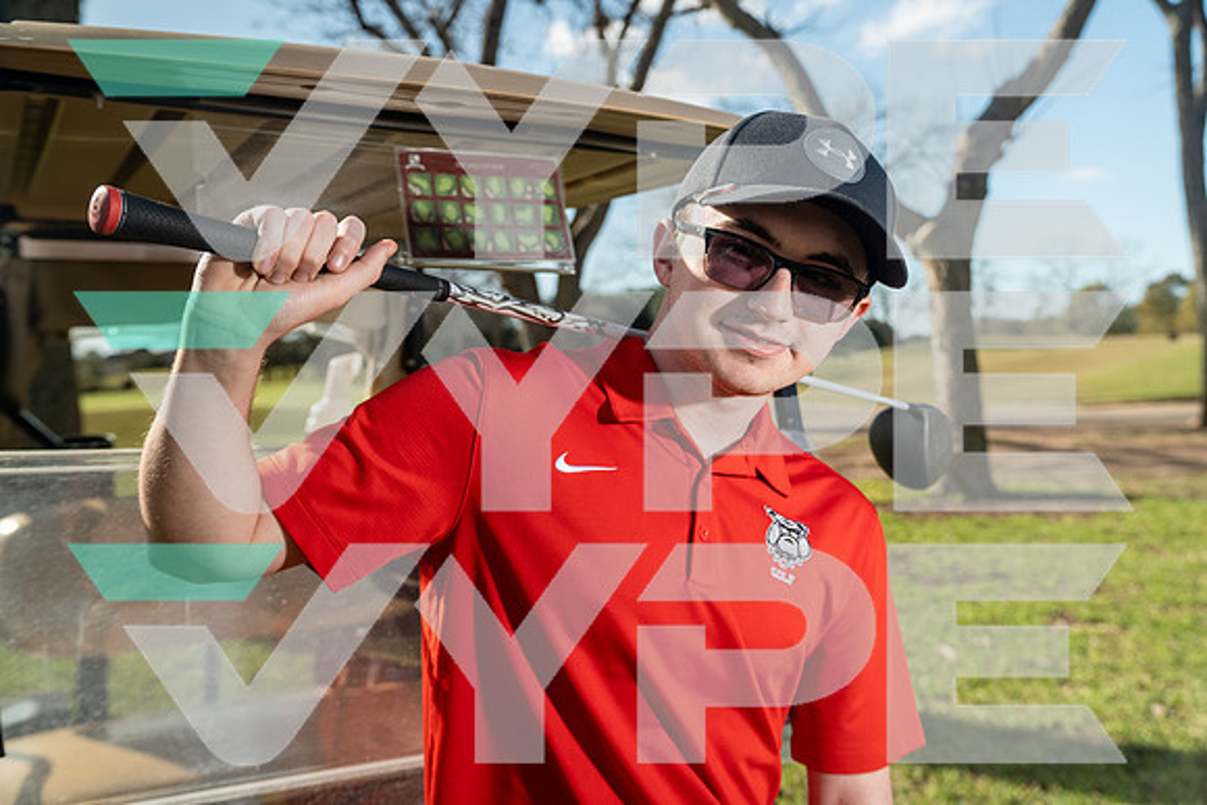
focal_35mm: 34
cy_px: 402
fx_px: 1140
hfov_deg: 55.8
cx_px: 604
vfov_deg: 38.9
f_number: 4.5
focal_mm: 34
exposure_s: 1/200
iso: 500
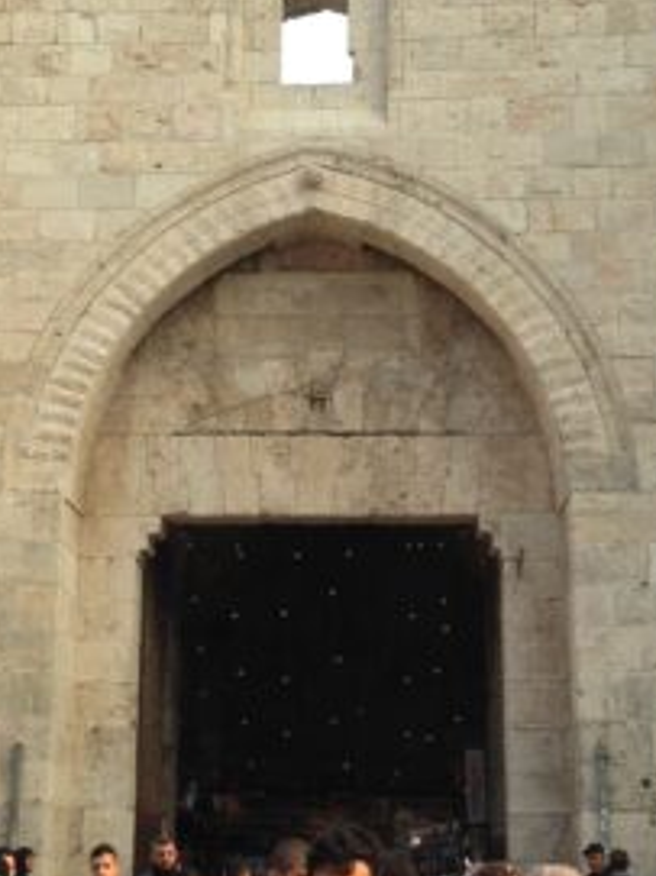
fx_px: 1644
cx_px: 317
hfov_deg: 22.6
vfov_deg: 29.8
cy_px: 474
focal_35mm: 65
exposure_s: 1/239
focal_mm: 4.12
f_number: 2.4
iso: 50
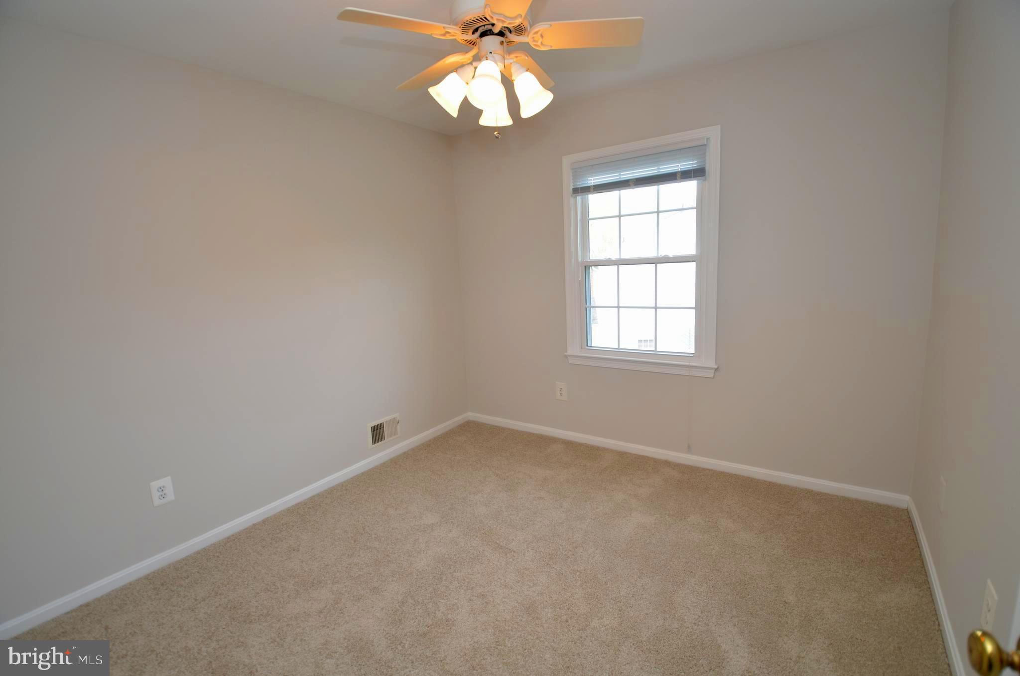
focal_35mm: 15
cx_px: 510
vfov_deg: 77.1
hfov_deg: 100.5
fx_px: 424
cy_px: 338
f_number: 4
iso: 200
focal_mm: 10
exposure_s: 1/60
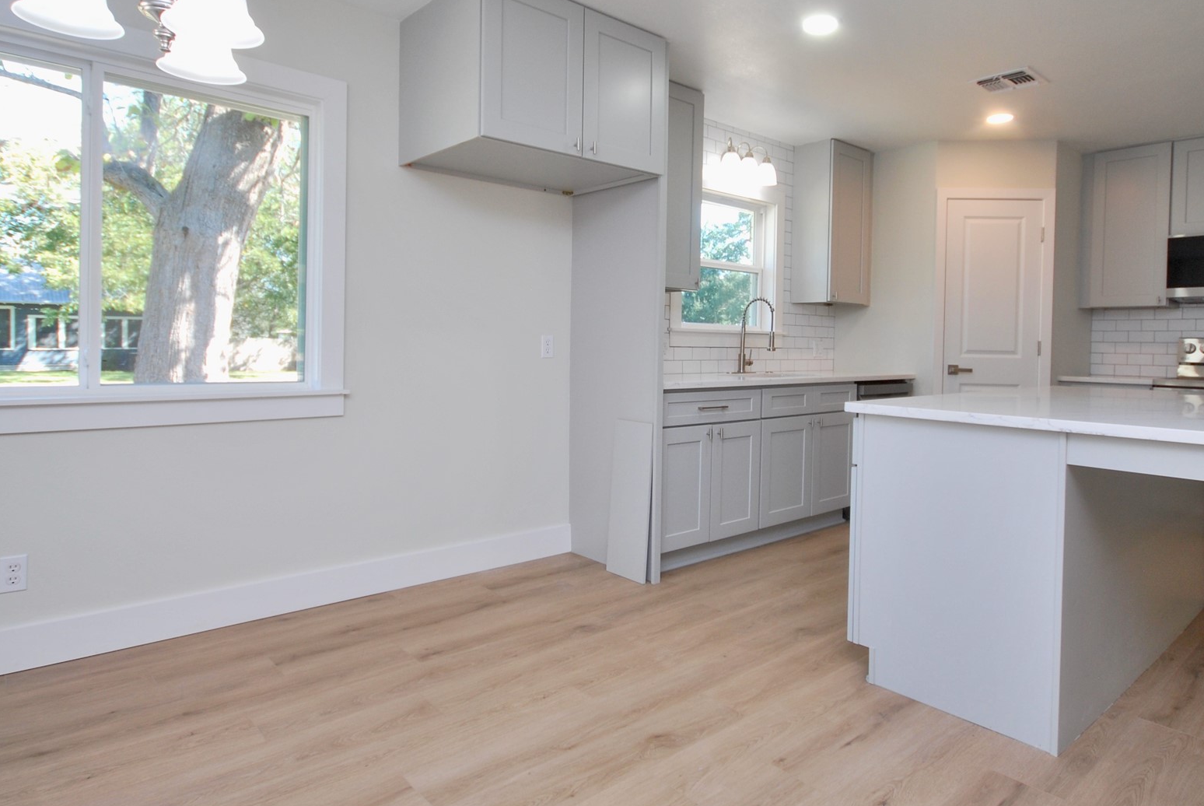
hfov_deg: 81.0
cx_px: 653
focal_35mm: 21
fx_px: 703
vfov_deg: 59.4
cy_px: 344
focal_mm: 10
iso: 200
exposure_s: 1/50
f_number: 4
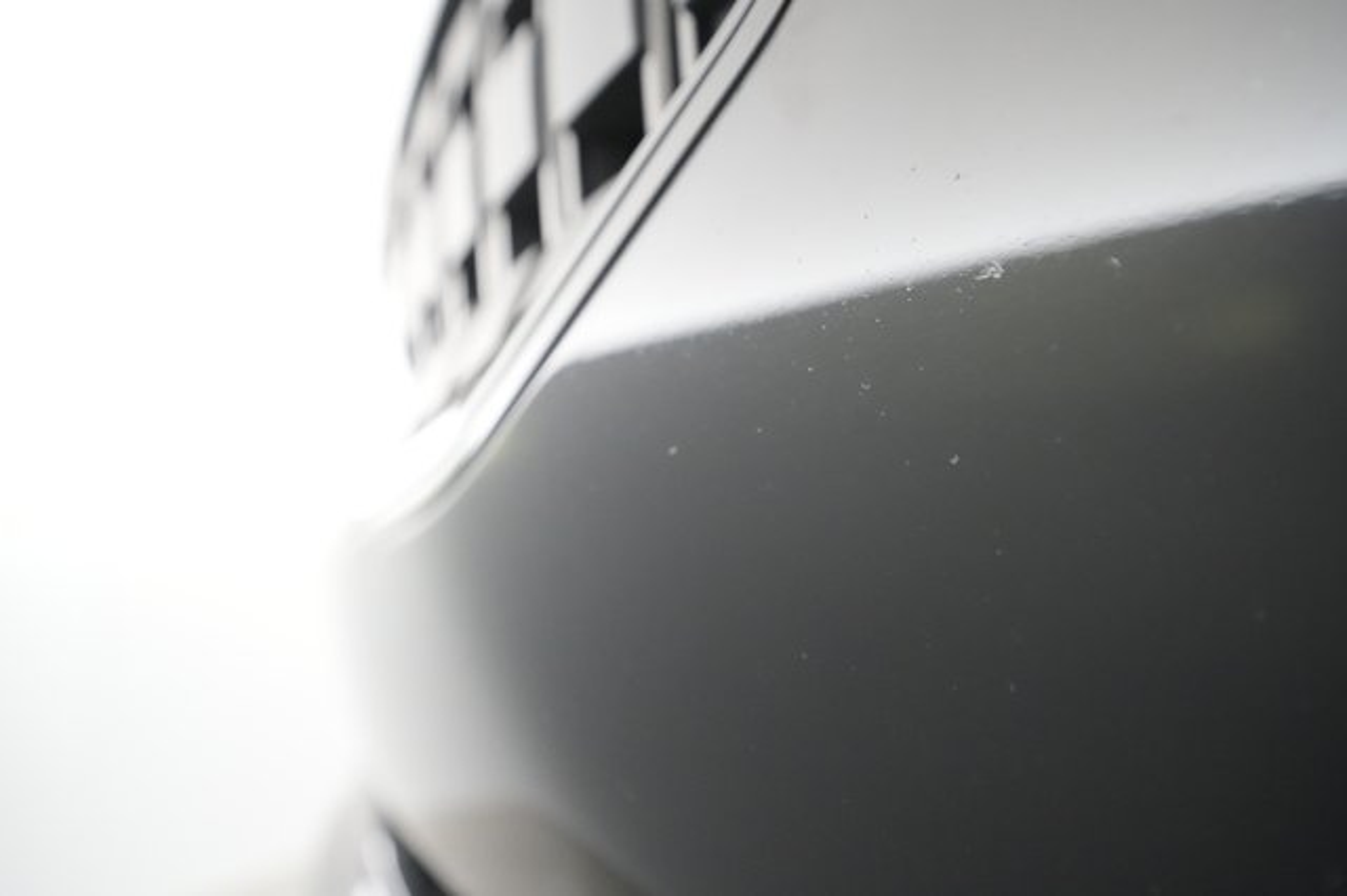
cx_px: 674
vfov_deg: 46.4
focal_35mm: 28
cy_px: 448
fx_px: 1047
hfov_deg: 65.5
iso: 10000
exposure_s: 1/100
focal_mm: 28
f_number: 4.5
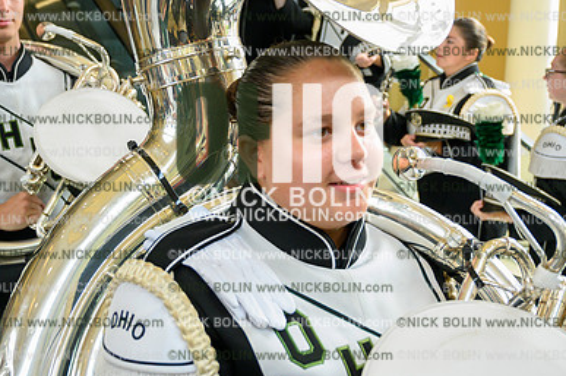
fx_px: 707
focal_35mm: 45
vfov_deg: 29.7
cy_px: 152
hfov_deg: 43.7
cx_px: 279
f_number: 4
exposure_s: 1/800
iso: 3200
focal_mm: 30
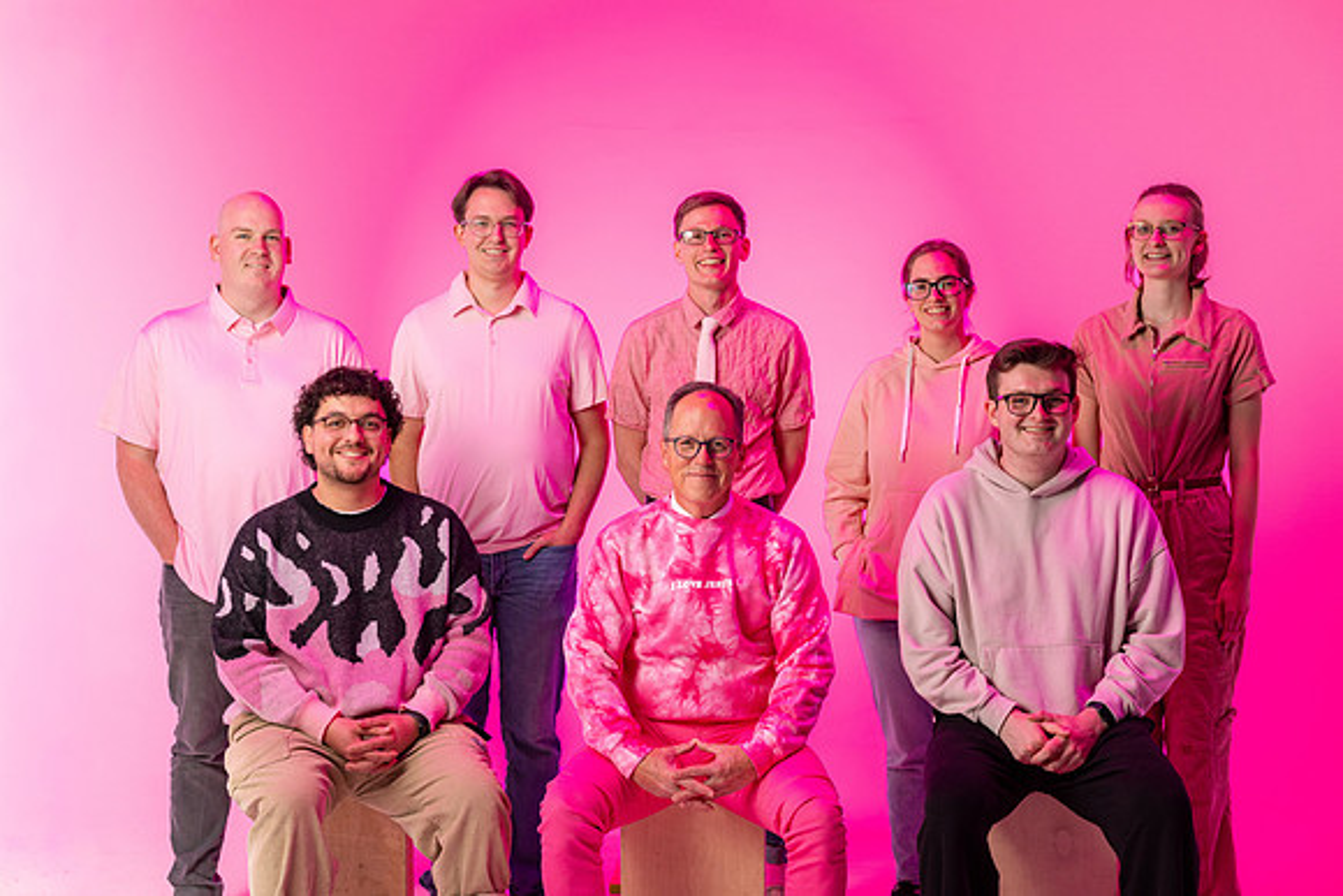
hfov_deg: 38.2
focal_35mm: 52
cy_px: 448
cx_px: 672
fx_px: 1940
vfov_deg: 26.0
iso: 640
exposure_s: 1/320
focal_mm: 52
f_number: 4
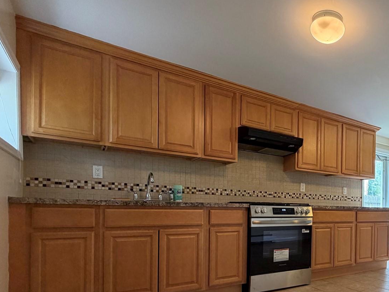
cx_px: 325
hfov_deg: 60.4
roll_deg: -1.3
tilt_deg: +0.0
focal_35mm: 26
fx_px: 292
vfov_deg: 51.1
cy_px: 214
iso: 200
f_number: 2.2
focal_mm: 2.22
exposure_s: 1/60
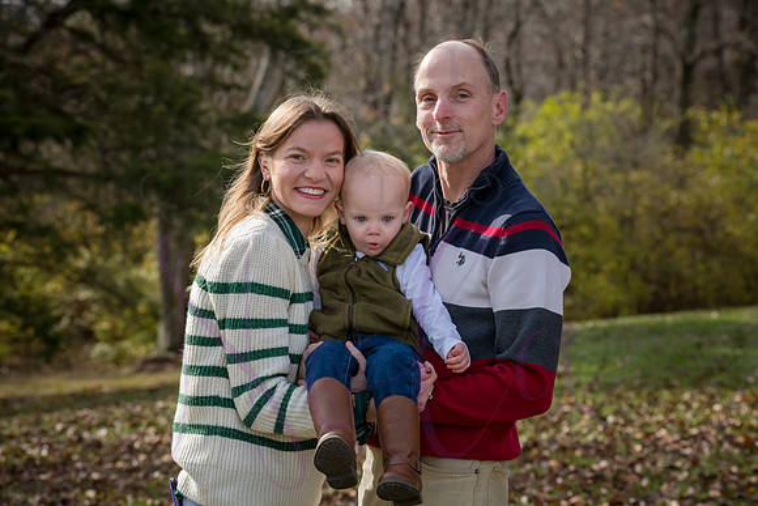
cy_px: 253
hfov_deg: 18.3
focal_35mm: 112
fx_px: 2359
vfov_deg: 12.2
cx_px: 379
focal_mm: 112
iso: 400
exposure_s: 1/500
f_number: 7.1
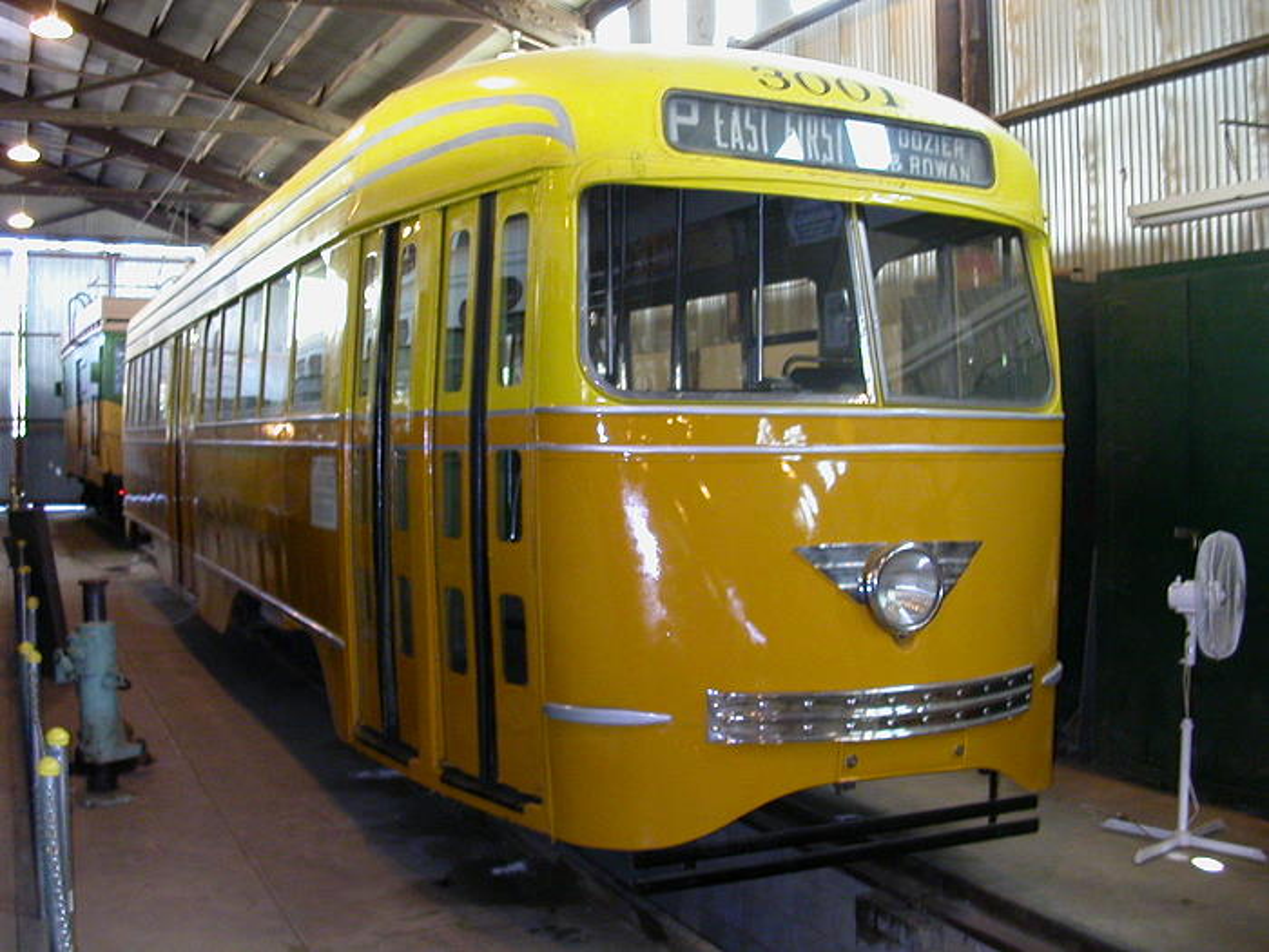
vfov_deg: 38.7
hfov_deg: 50.1
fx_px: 1356
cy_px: 476
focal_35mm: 37
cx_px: 634
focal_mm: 5.6
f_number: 2.7
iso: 200
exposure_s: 1/6.8
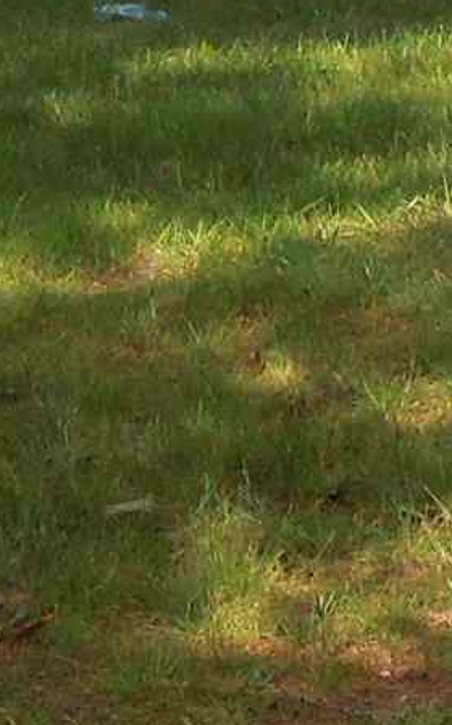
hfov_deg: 5.1
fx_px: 5014
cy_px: -636
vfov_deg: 8.0
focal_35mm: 254
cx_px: 481
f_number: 3.7
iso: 100
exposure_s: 1/320
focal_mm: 6.3
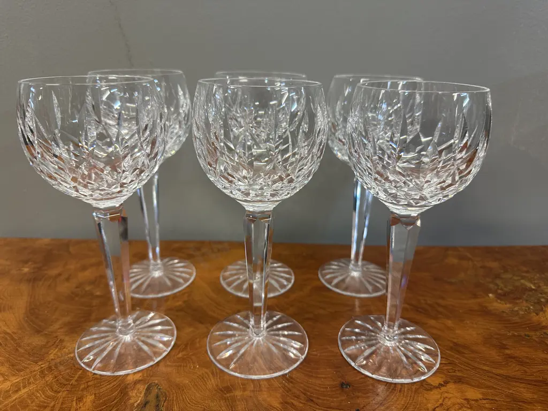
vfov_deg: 56.8
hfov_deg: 71.6
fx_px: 380
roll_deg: -0.7
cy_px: 206
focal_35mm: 24
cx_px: 274
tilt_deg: -19.2
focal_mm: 6.86
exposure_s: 1/50
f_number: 1.78
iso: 160
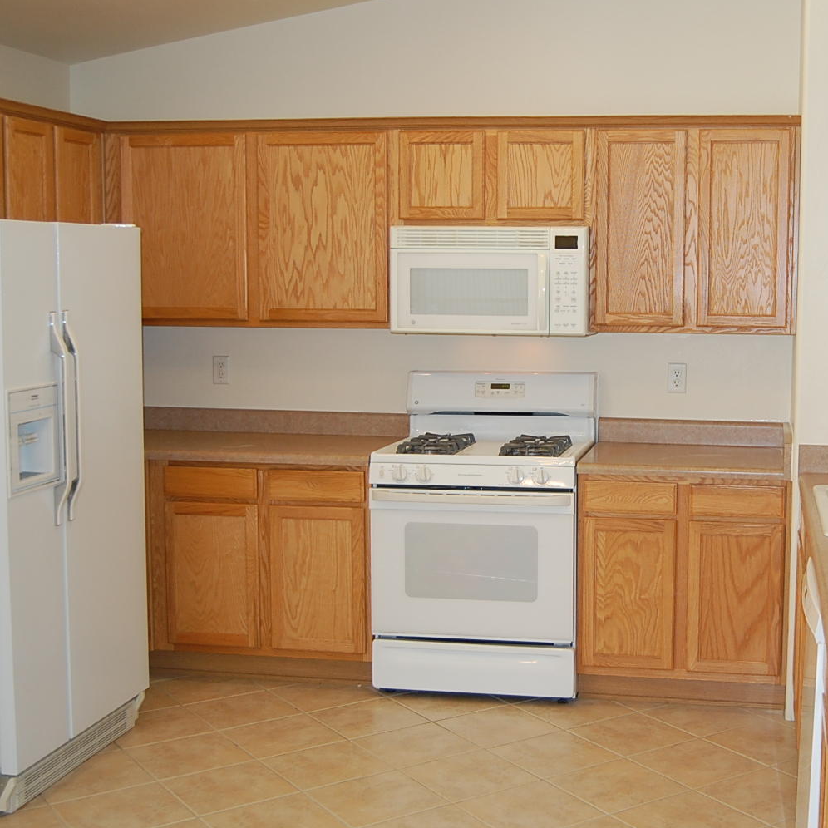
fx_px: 1353
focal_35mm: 50
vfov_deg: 34.0
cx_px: 545
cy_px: 413
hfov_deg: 33.8
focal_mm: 26
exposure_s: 1/60
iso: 400
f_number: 4
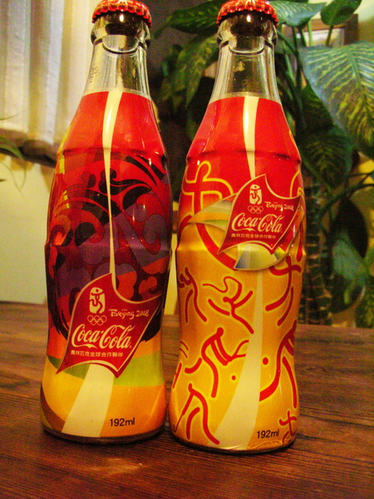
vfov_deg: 52.6
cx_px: 187
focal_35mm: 35
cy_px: 250
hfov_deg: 40.7
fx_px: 504
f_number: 3
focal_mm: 5.8
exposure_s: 1/16
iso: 400
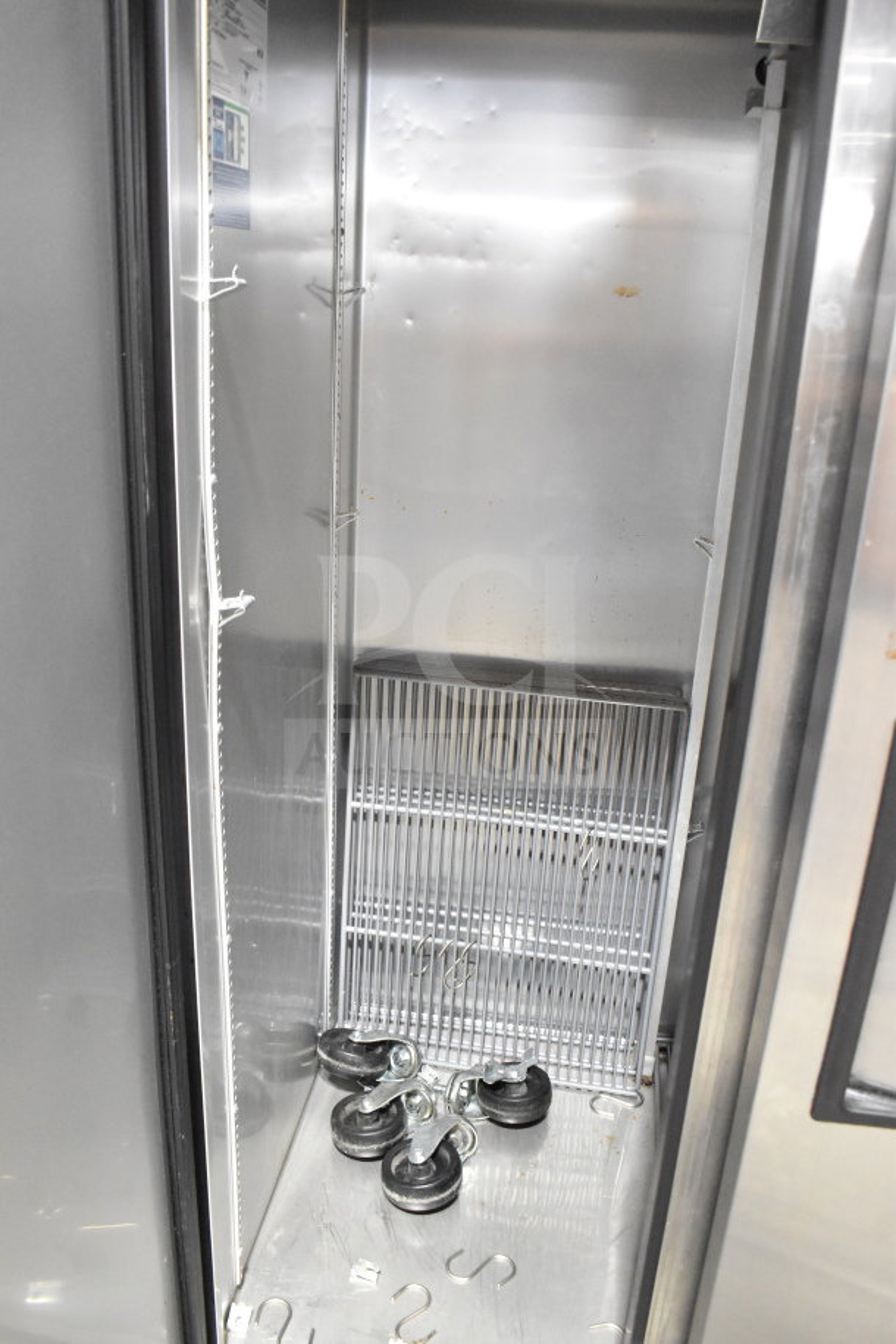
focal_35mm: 27
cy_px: 672
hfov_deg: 47.9
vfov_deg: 67.4
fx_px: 1008
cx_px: 448
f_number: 5.6
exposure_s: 1/125
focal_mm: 18
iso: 6400
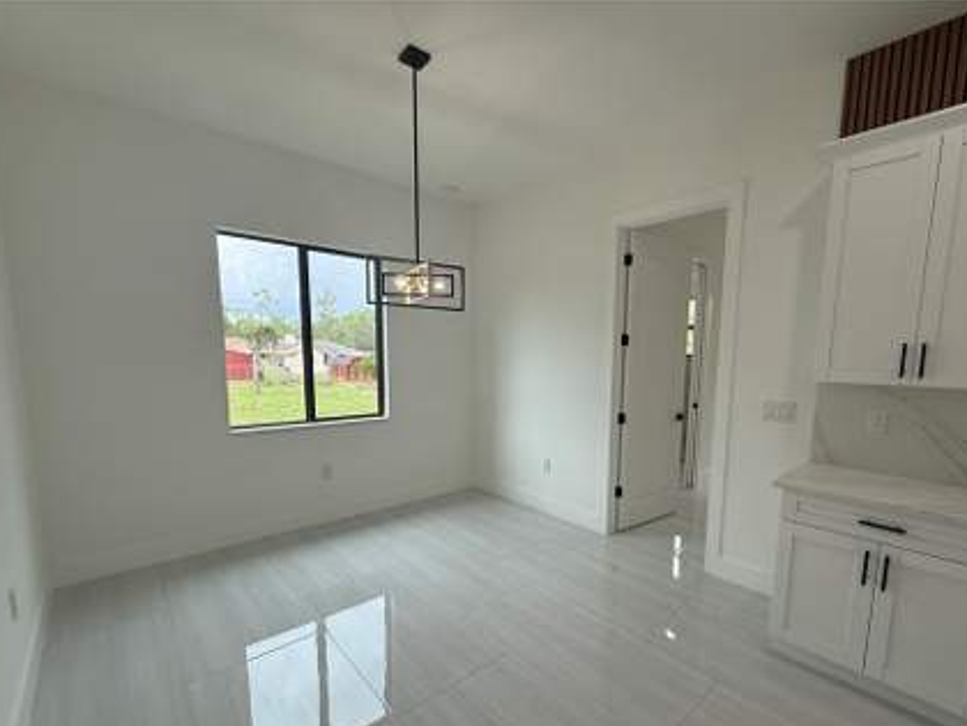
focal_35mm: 16
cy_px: 413
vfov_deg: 77.7
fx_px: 447
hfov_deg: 94.3
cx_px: 520
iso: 64
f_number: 2.2
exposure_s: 1/180
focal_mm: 2.22
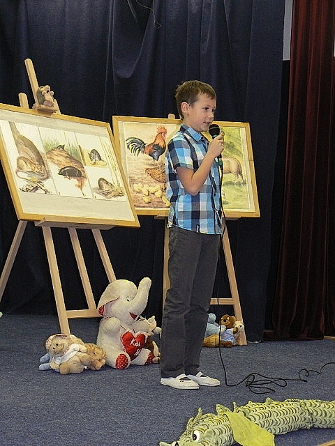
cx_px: 168
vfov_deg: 24.7
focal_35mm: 79
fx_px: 1019
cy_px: 223
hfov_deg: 18.7
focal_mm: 13.1
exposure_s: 1/30
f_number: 3.2
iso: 200
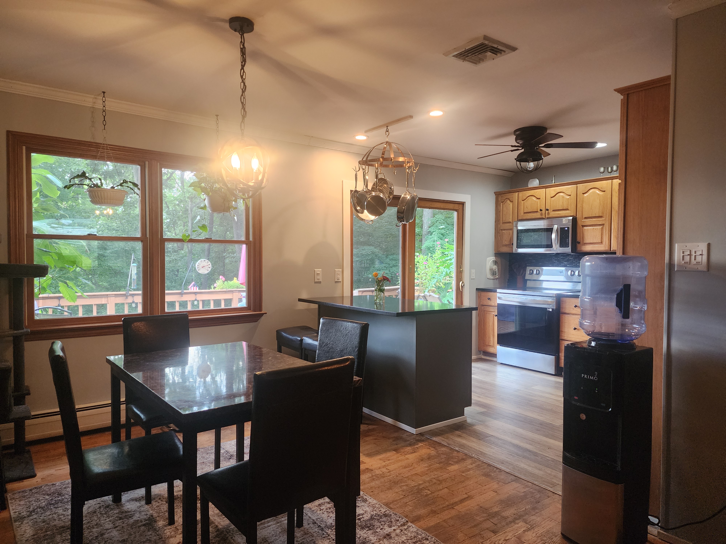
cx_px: 363
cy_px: 272
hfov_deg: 73.9
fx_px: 482
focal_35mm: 23
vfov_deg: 58.9
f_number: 1.8
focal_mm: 6.4
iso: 400
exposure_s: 1/120
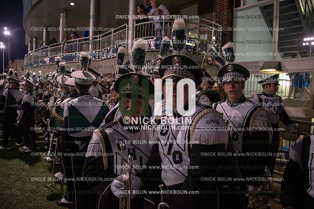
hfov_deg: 73.7
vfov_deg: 53.2
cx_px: 157
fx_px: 209
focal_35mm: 24
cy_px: 104
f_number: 3.2
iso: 3200
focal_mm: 24
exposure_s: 1/200
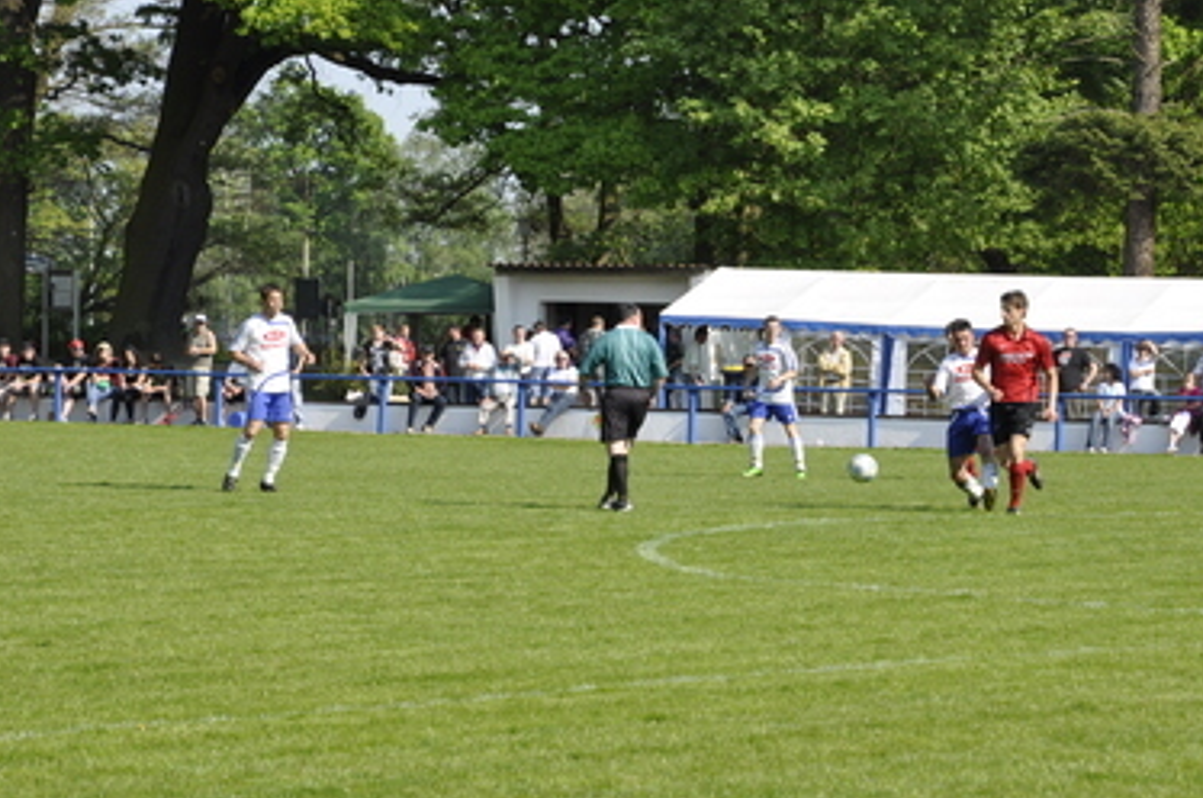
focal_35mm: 171
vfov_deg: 8.0
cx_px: 762
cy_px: 357
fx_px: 5693
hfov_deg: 12.1
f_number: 9
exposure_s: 1/320
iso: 200
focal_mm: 85
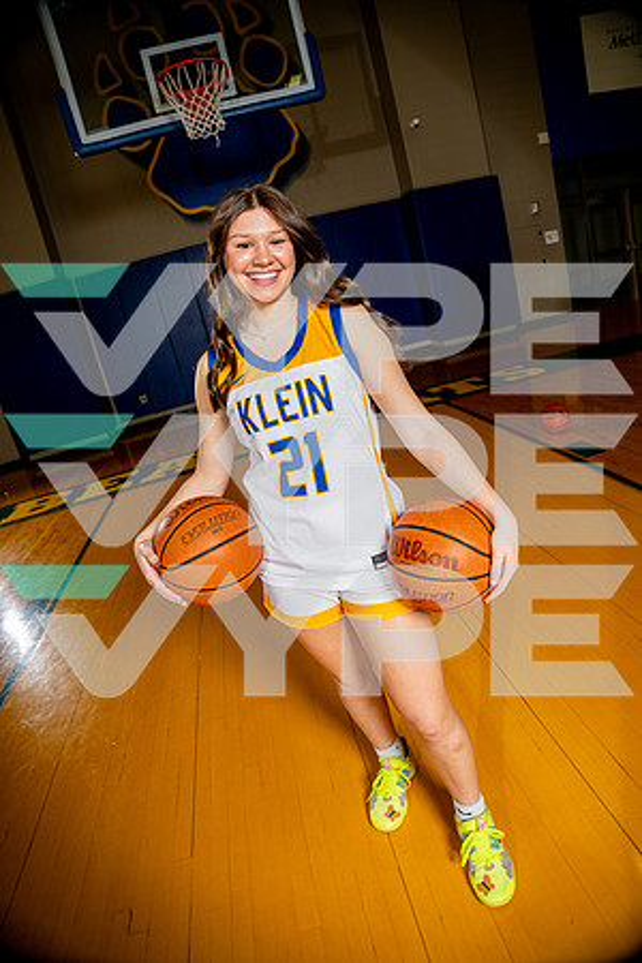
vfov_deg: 84.0
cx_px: 321
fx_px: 535
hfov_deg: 61.9
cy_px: 482
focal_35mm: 20
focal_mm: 20
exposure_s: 1/250
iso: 160
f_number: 4
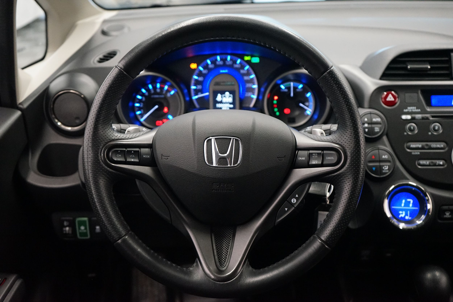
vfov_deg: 35.9
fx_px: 466
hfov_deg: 51.9
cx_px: 226
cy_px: 151
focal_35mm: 37
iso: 5000
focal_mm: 37
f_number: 4
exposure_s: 1/160
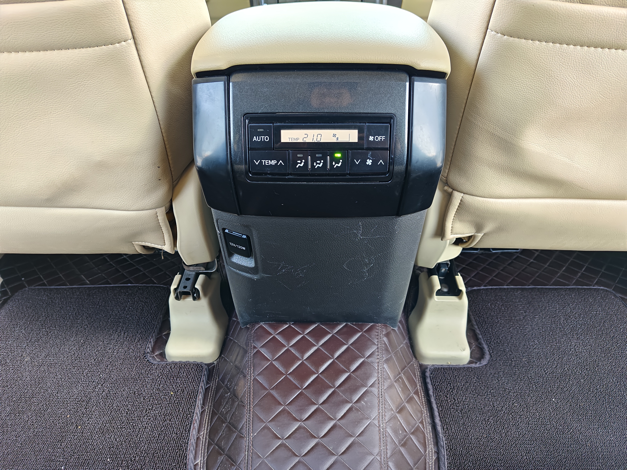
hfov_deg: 73.9
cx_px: 314
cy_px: 235
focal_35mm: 23
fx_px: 417
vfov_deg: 58.9
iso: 566
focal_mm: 5.56
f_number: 1.88
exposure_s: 1/20
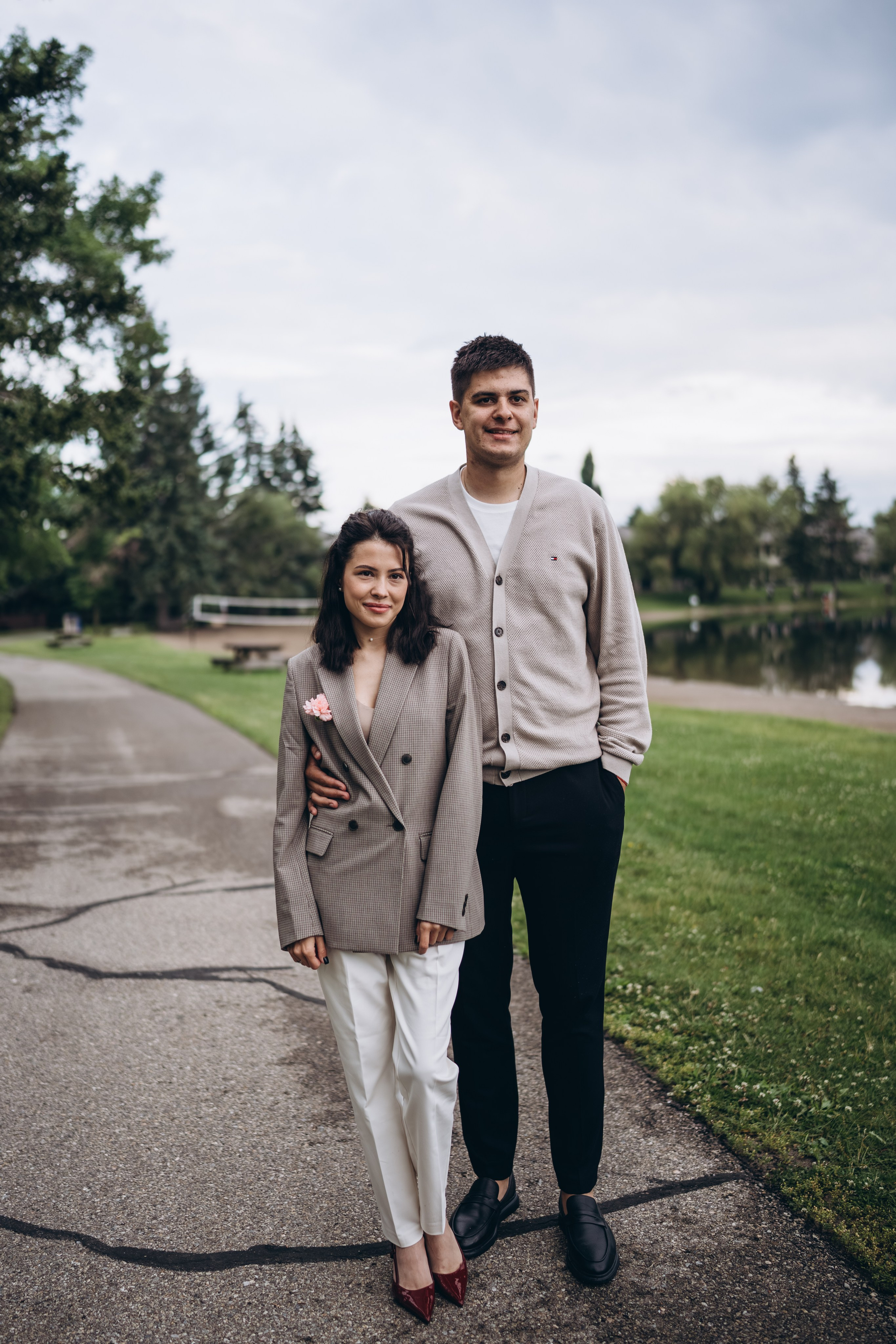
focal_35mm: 35
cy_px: 672
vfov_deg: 54.4
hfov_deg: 37.9
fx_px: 1307
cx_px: 448
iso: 400
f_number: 1.4
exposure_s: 1/1600
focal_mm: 35
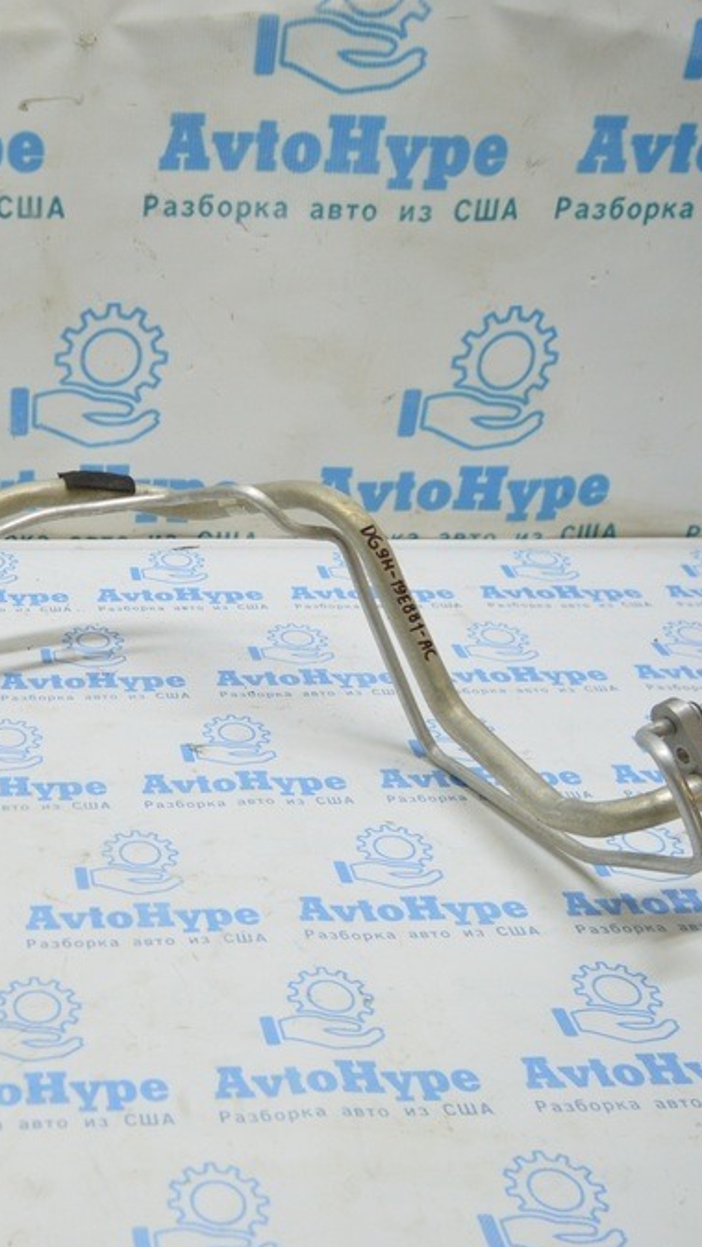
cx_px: -41
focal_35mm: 43
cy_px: 629
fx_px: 1422
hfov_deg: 25.9
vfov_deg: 47.3
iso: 400
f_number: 3.5
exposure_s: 1/60
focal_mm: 18
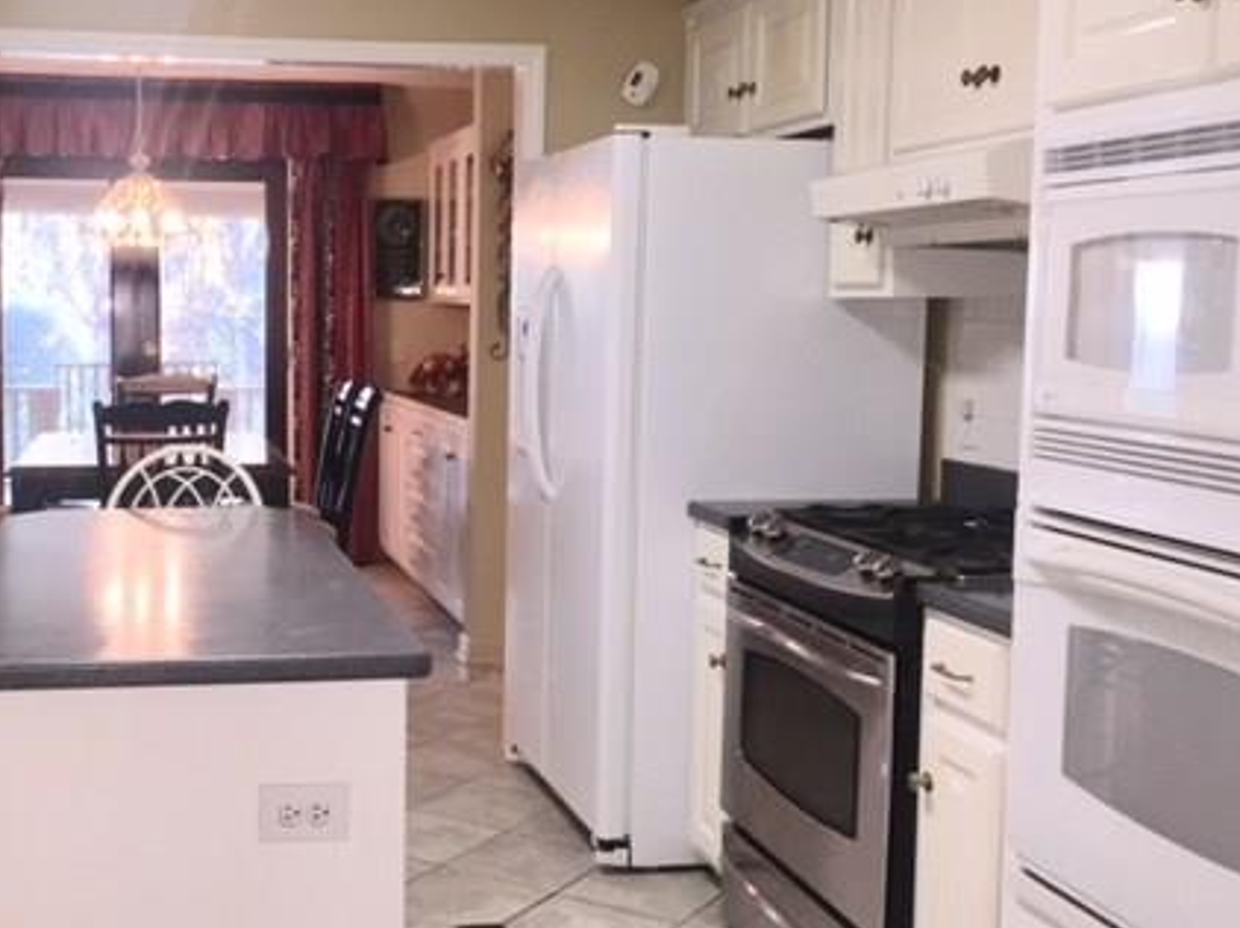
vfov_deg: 32.8
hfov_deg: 42.0
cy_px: 458
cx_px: 353
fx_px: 1575
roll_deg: -1.2
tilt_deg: -6.7
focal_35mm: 44
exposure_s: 1/30
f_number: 2.2
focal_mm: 4.15
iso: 64
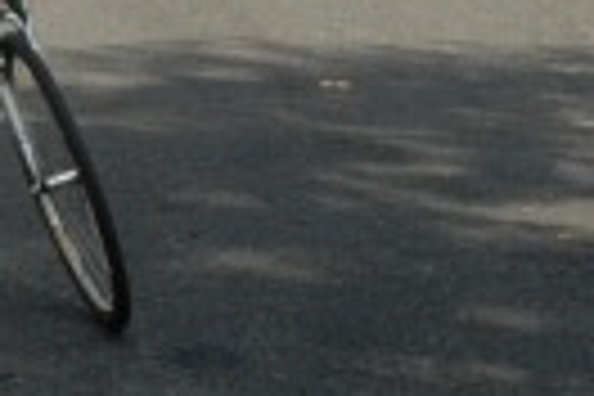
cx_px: -342
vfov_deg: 6.0
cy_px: -176
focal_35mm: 225
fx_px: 3719
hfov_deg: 8.9
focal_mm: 31
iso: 100
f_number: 6.3
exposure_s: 1/160
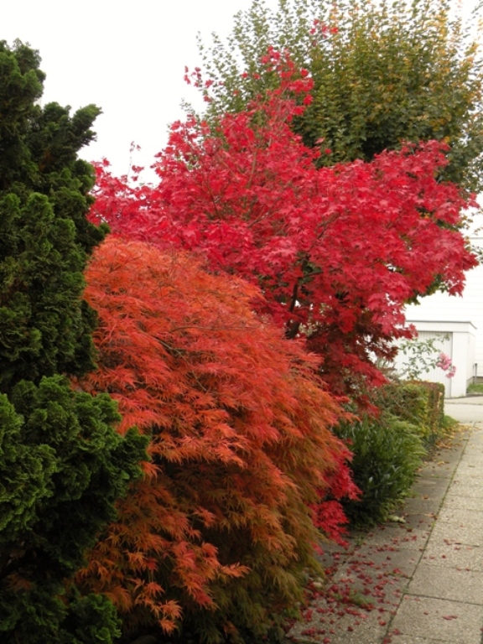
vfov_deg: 44.8
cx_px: 242
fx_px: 781
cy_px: 322
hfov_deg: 34.3
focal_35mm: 42
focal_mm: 7.4
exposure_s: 1/125
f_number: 3.5
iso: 64
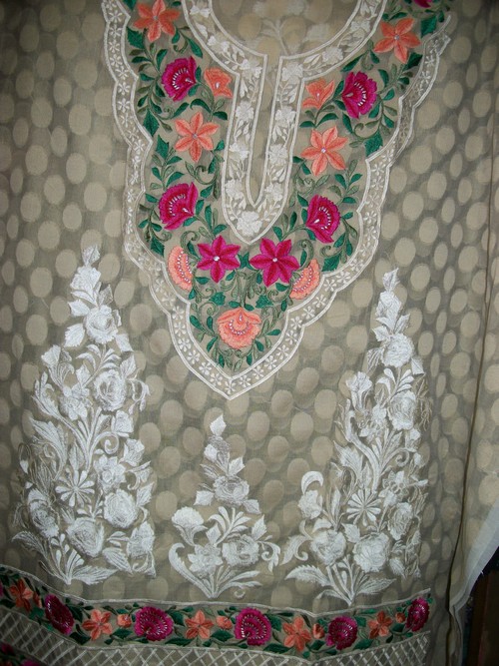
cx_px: 250
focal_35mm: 32
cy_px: 333
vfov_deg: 56.8
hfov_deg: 44.1
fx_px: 615
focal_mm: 5.7
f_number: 2.9
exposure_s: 1/30
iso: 80
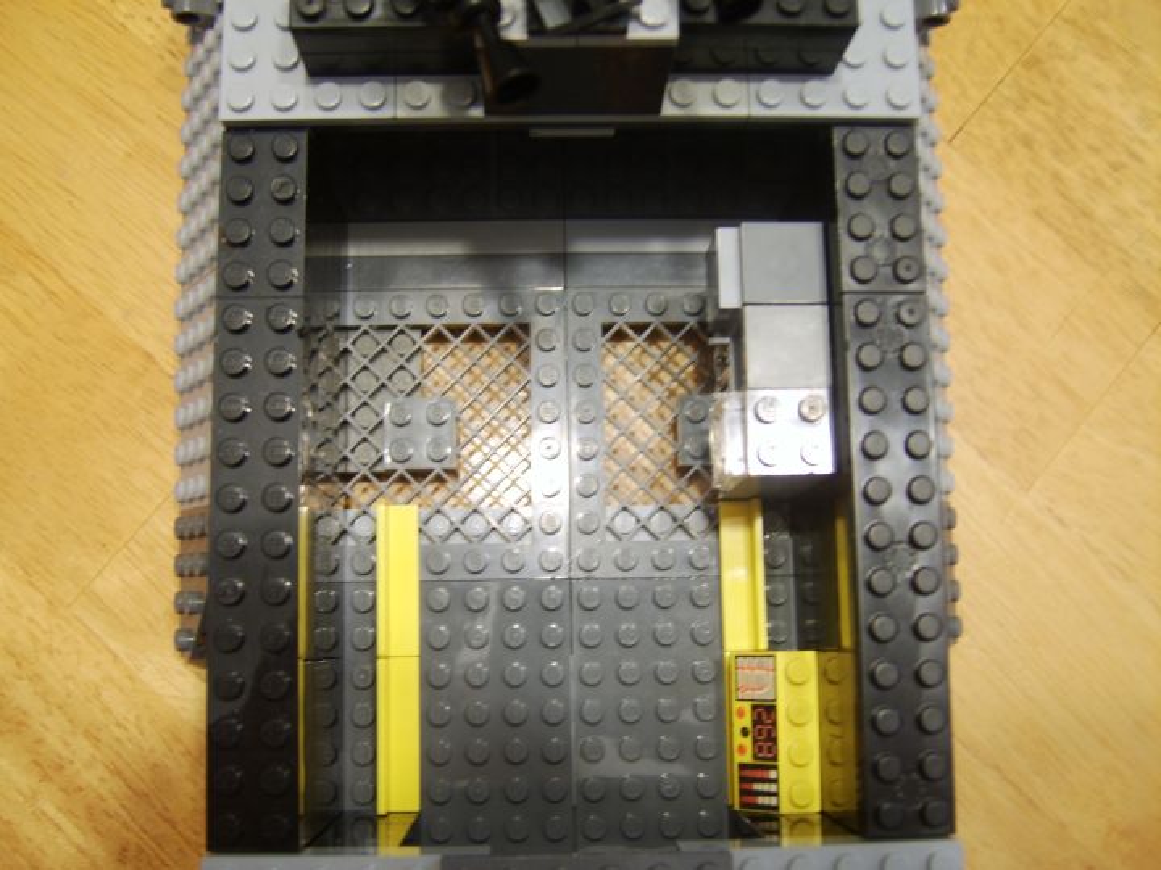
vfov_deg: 45.4
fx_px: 1040
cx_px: 580
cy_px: 435
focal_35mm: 31
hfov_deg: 58.4
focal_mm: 8.13
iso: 71
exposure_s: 1/4
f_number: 2.7
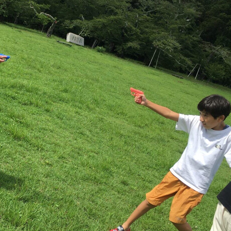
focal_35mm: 50
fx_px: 377
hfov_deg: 32.4
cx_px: 25
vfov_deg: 34.0
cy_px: 121
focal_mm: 4.15
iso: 25
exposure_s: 1/1099
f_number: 2.2
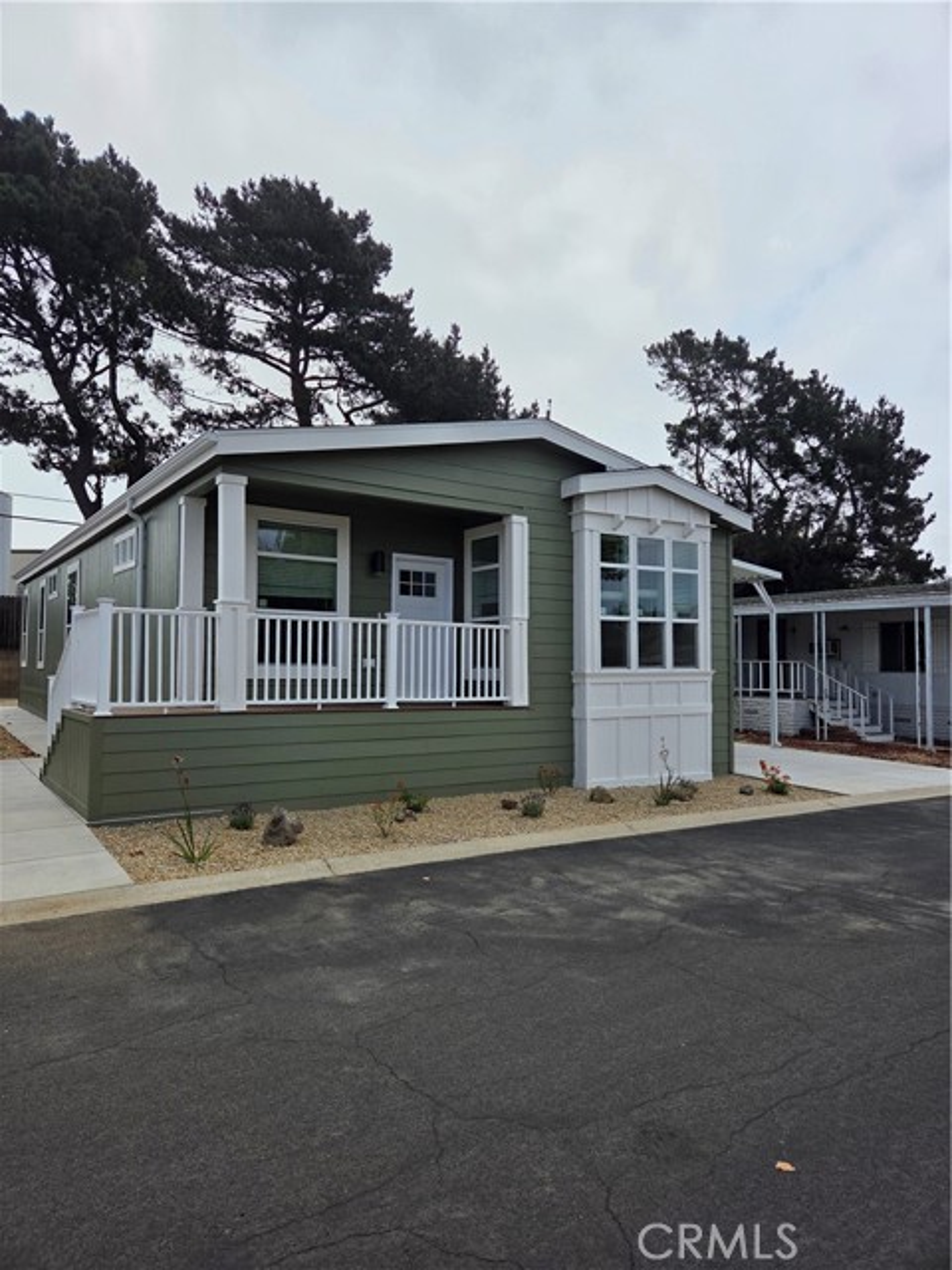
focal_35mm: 23
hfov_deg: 58.9
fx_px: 843
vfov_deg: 73.9
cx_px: 476
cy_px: 635
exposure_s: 1/7891
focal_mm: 5.4
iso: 64
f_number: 1.8
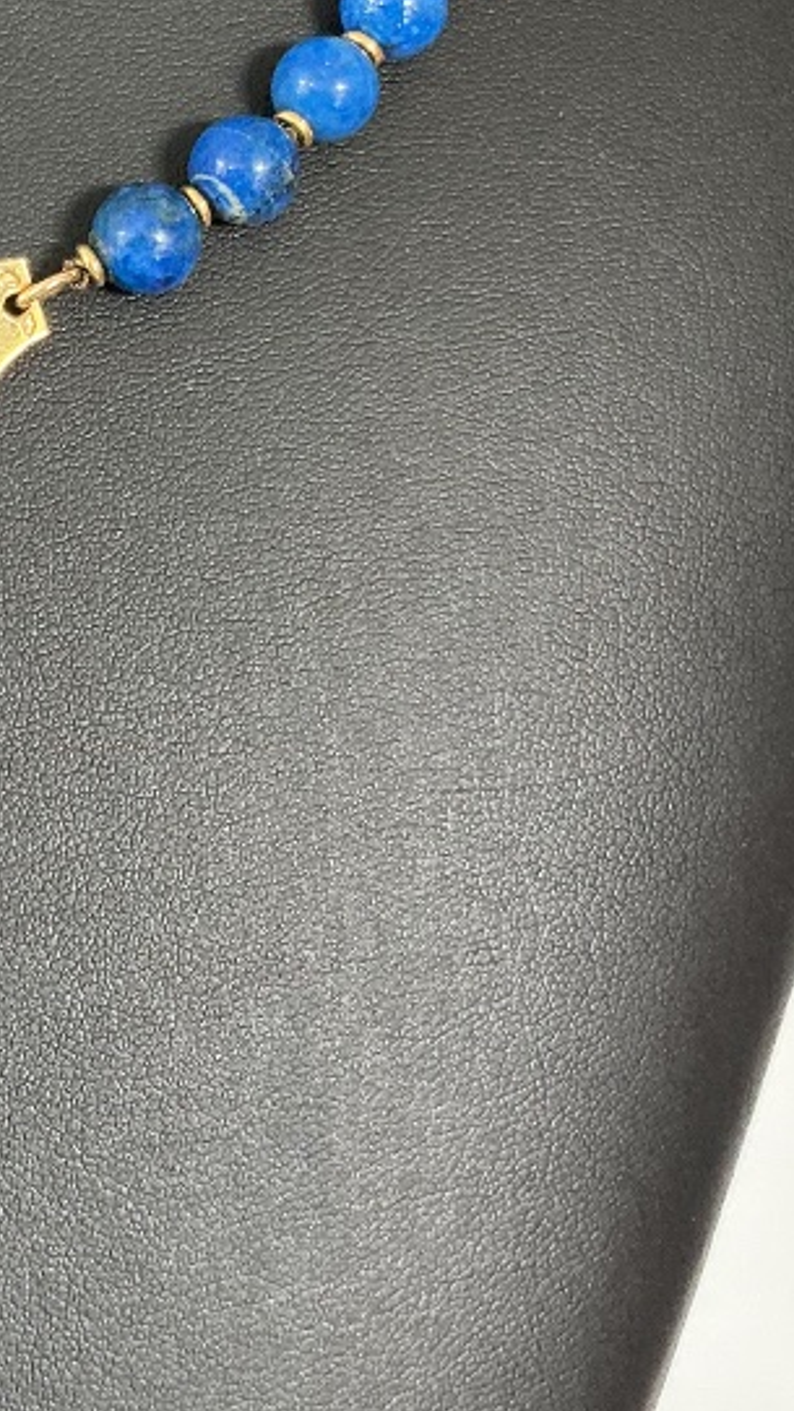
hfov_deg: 16.7
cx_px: -68
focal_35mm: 70
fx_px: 2619
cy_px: 315
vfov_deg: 29.6
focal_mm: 3
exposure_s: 1/60
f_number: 1.8
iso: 160
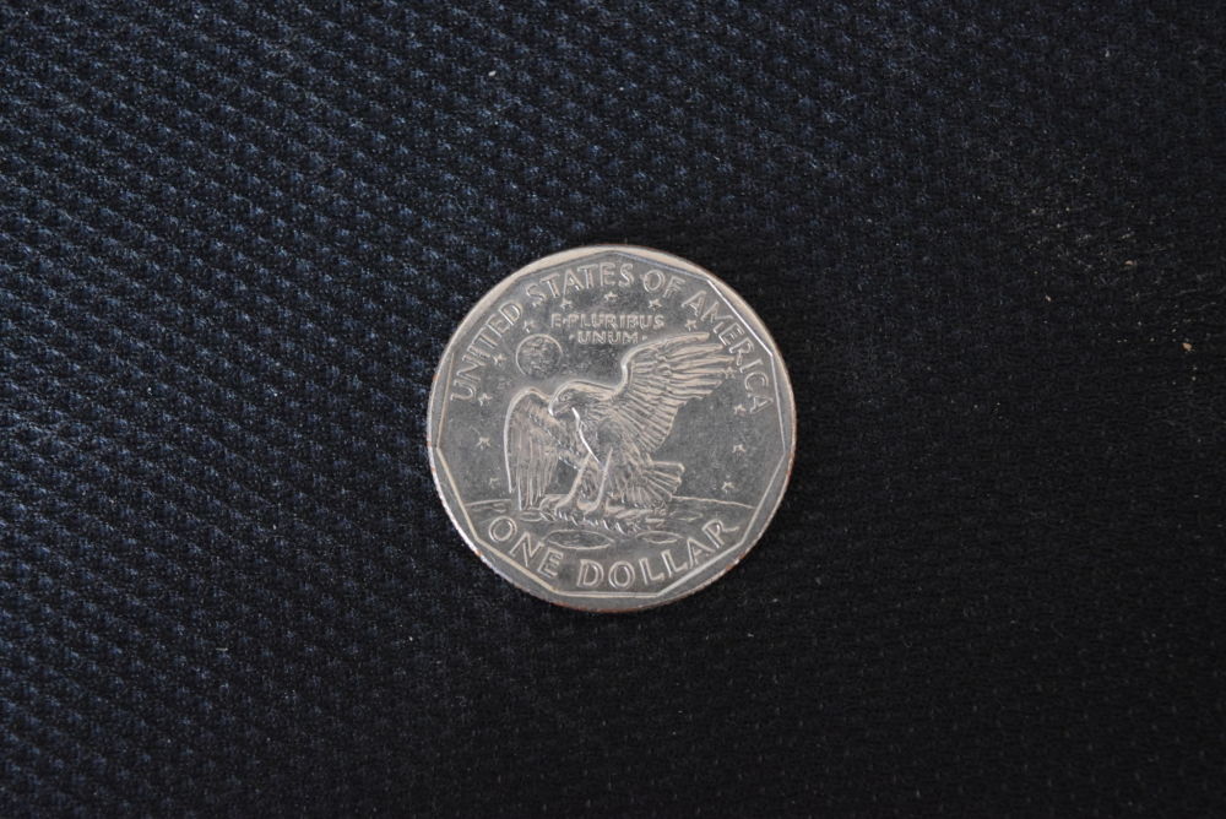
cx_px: 613
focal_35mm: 63
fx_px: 2147
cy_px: 410
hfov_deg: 31.9
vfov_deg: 21.6
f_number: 5
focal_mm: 42
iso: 3200
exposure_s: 1/30
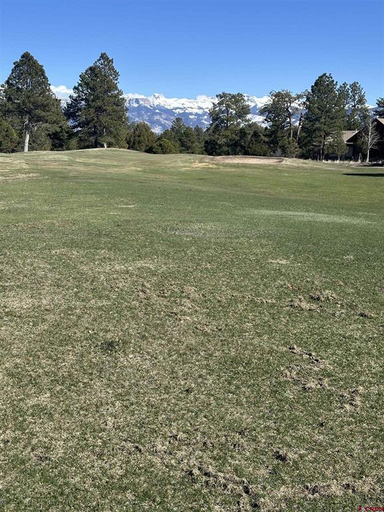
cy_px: 256
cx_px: 192
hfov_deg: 30.3
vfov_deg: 39.7
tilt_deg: -8.7
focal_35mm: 48
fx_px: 710
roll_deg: -0.8
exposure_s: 1/3731
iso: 64
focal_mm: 6.86
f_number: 1.78
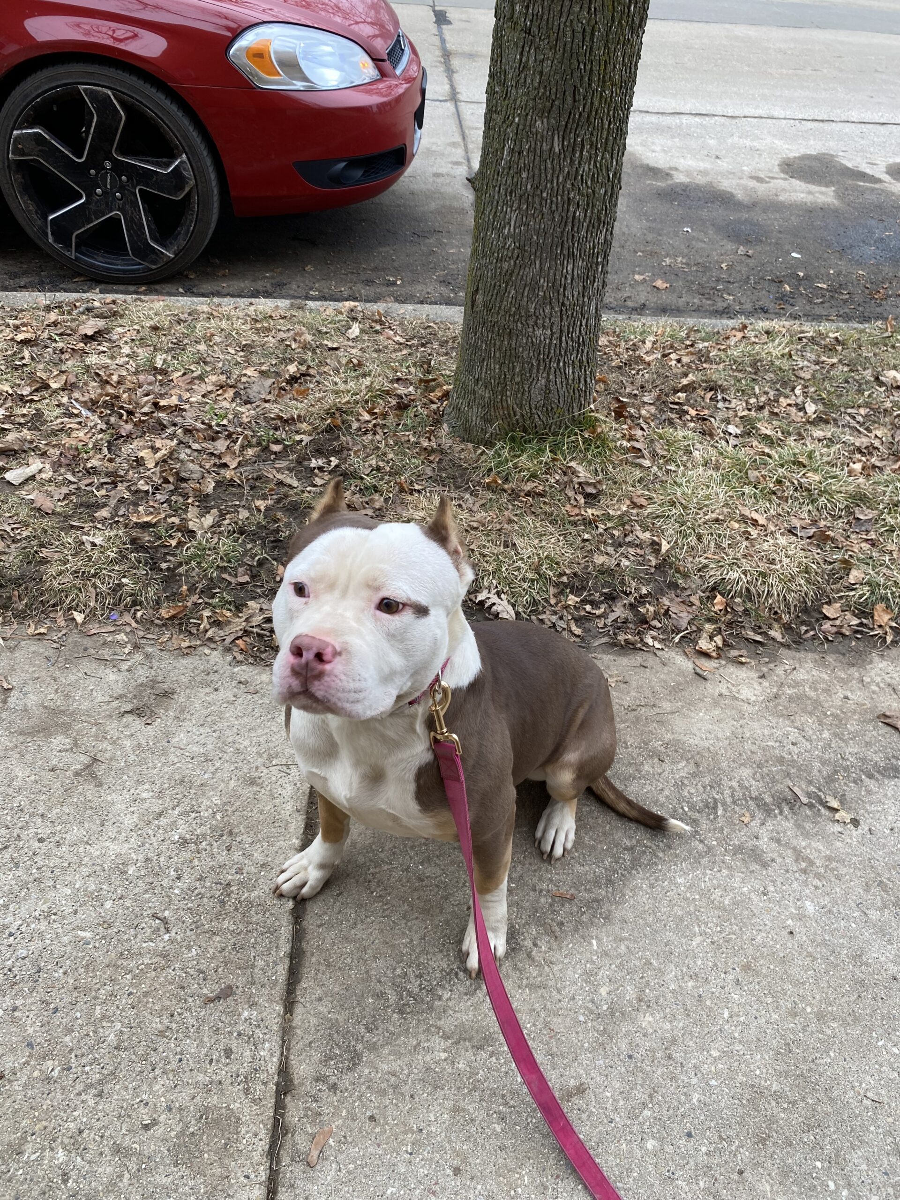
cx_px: 450
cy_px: 600
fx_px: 901
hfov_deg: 53.1
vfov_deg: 67.3
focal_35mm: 26
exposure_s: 1/127
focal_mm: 4.25
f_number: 1.8
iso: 32
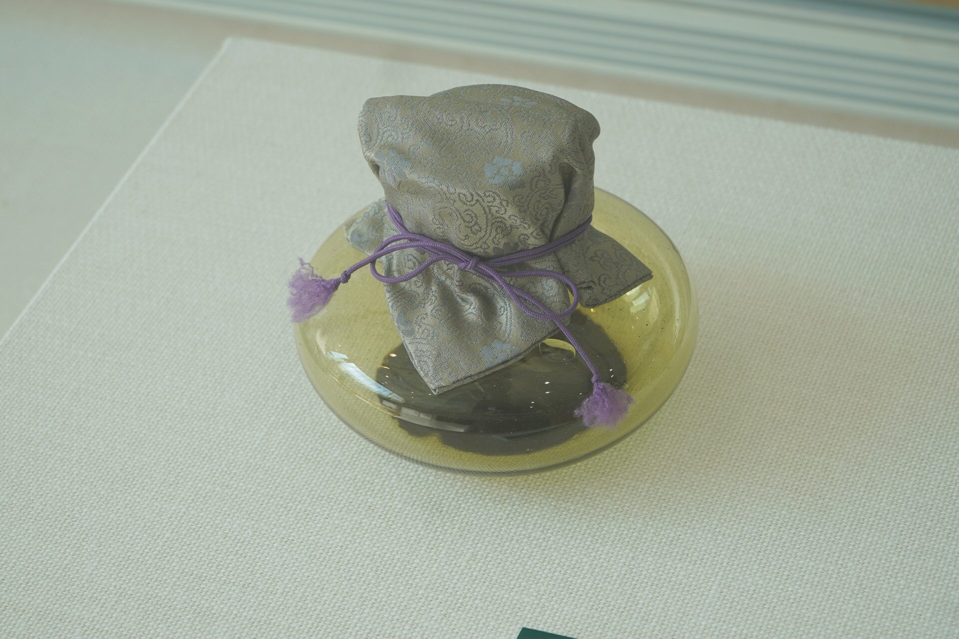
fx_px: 2038
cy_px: 320
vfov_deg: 17.8
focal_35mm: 76
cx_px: 480
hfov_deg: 26.5
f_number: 6.3
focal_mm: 51
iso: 160
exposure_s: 1/80
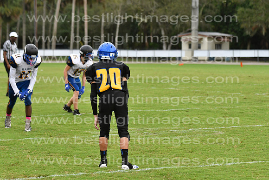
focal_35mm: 210
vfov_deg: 6.5
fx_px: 1569
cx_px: 134
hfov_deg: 9.8
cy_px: 90
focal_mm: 140
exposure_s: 1/2500
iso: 800
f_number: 3.5
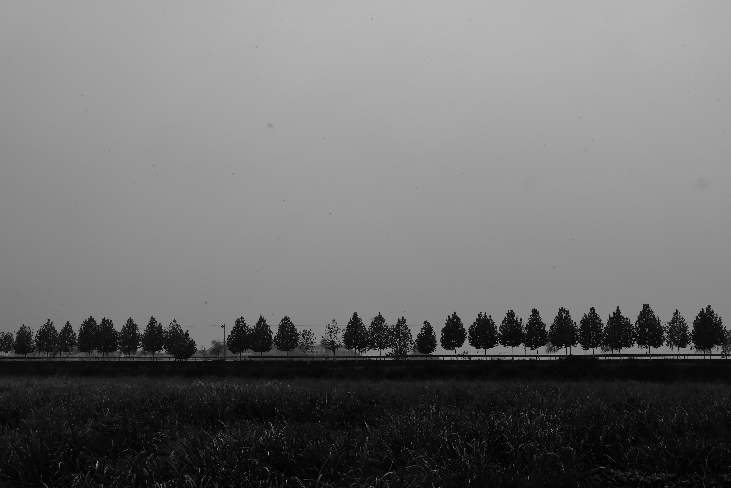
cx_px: 366
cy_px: 244
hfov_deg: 38.9
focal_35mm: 51
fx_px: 1036
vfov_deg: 26.5
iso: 400
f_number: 10
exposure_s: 1/350
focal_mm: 34
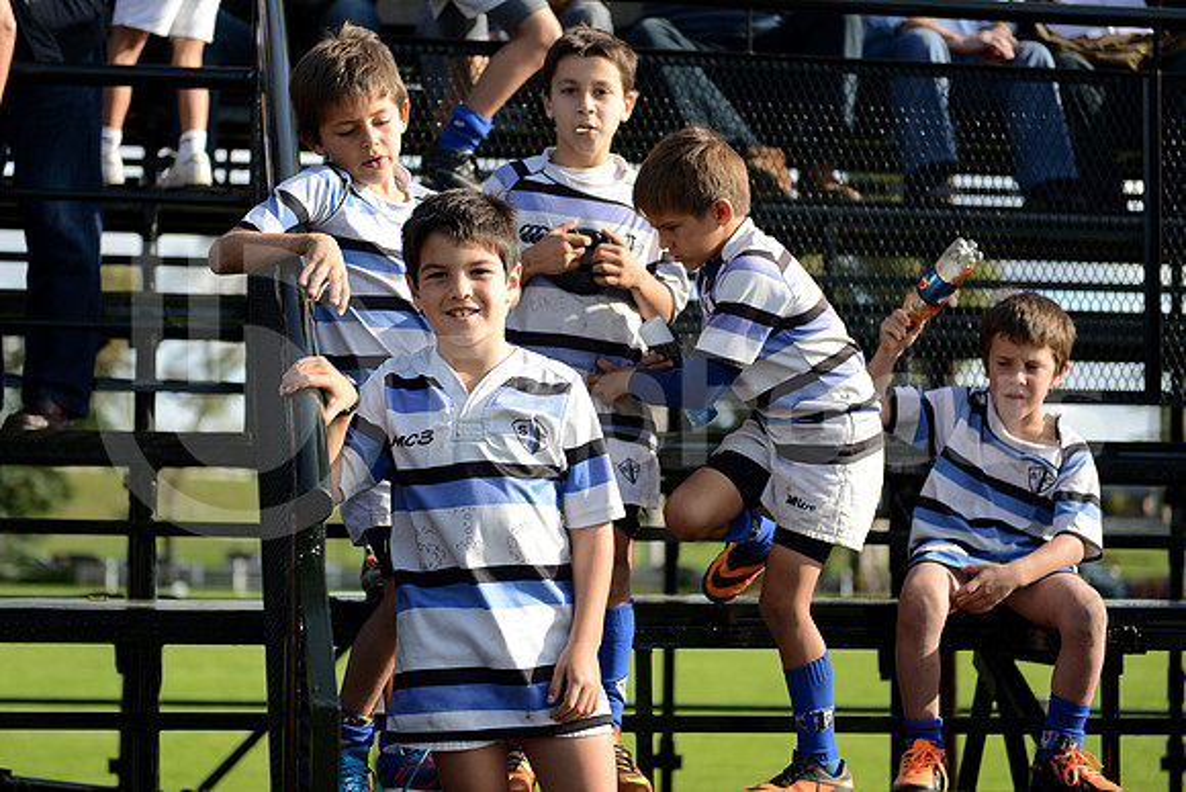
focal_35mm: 70
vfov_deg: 19.5
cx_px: 593
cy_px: 396
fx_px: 2307
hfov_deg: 28.8
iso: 250
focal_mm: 70
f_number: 2.8
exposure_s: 1/1600
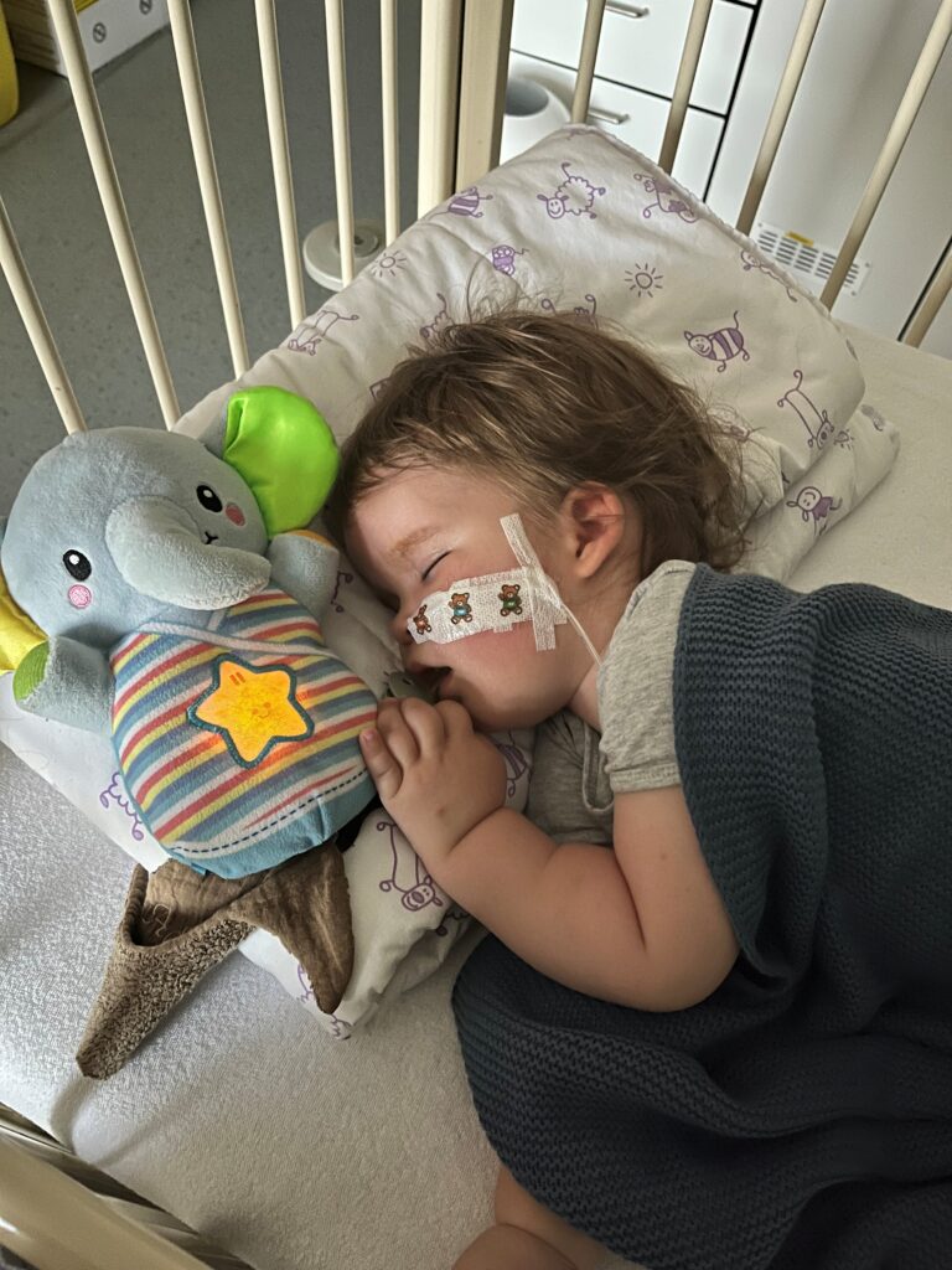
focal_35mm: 26
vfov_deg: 67.3
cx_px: 476
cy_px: 635
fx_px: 953
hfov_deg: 53.1
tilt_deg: -56.8
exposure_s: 1/17
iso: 1000
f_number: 1.6
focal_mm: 5.1
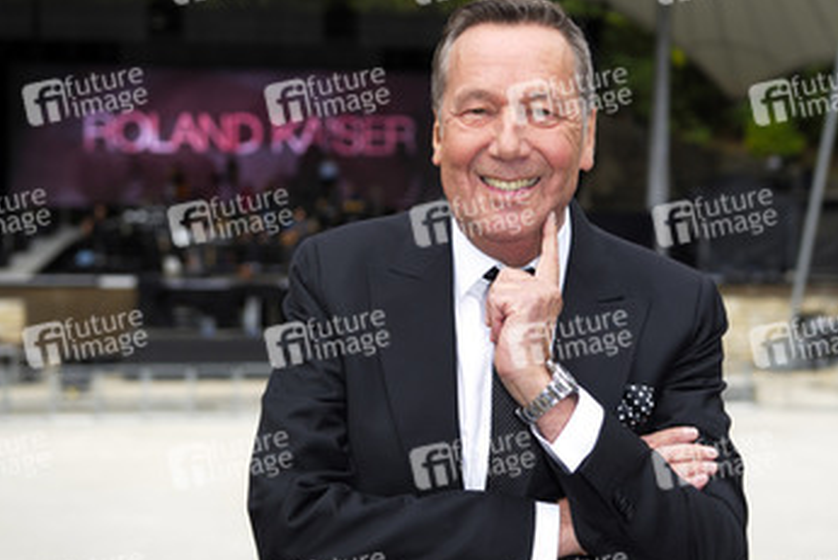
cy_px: 279
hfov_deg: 30.9
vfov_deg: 20.9
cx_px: 504
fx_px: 1514
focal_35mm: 65
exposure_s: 1/200
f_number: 4
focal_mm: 50
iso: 200
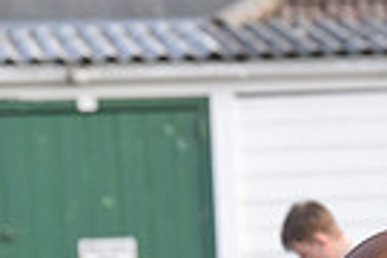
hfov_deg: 3.0
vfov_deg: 2.0
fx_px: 7363
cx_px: 731
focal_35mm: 685
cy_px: 515
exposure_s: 1/1000
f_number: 5
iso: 1000
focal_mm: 160
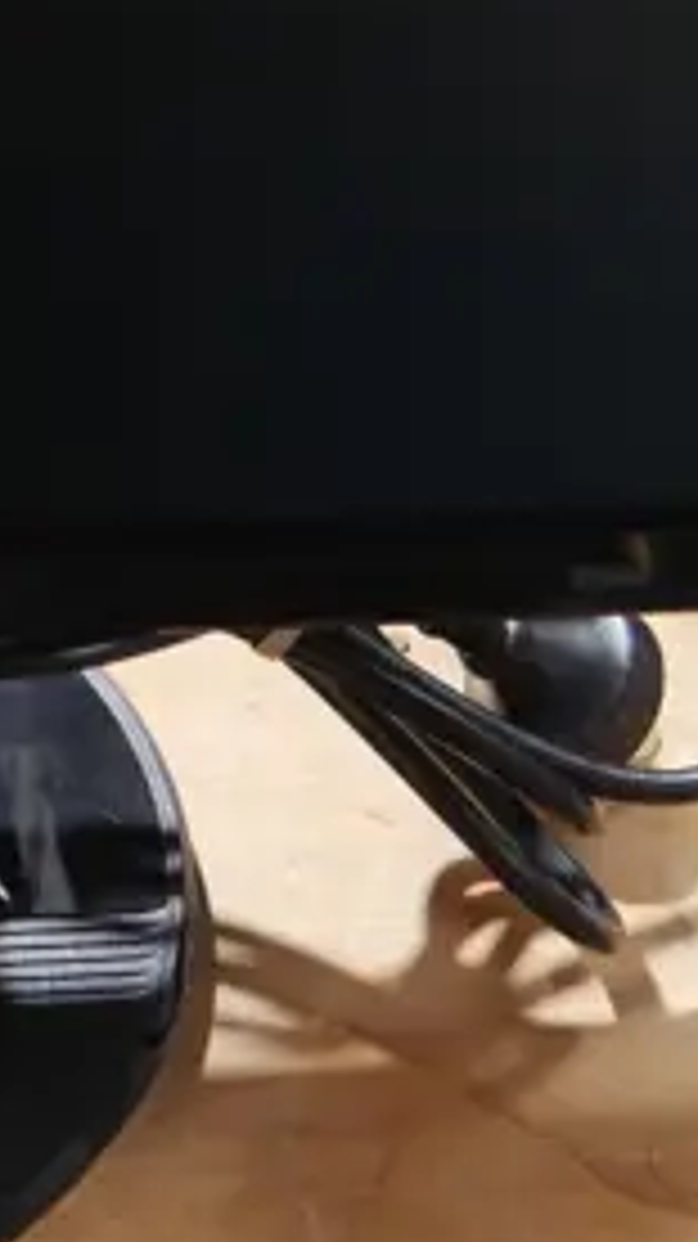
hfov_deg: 10.4
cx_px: -311
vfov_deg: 18.2
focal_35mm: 113
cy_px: -130
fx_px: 3723
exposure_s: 1/60
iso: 800
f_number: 3.5
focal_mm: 14
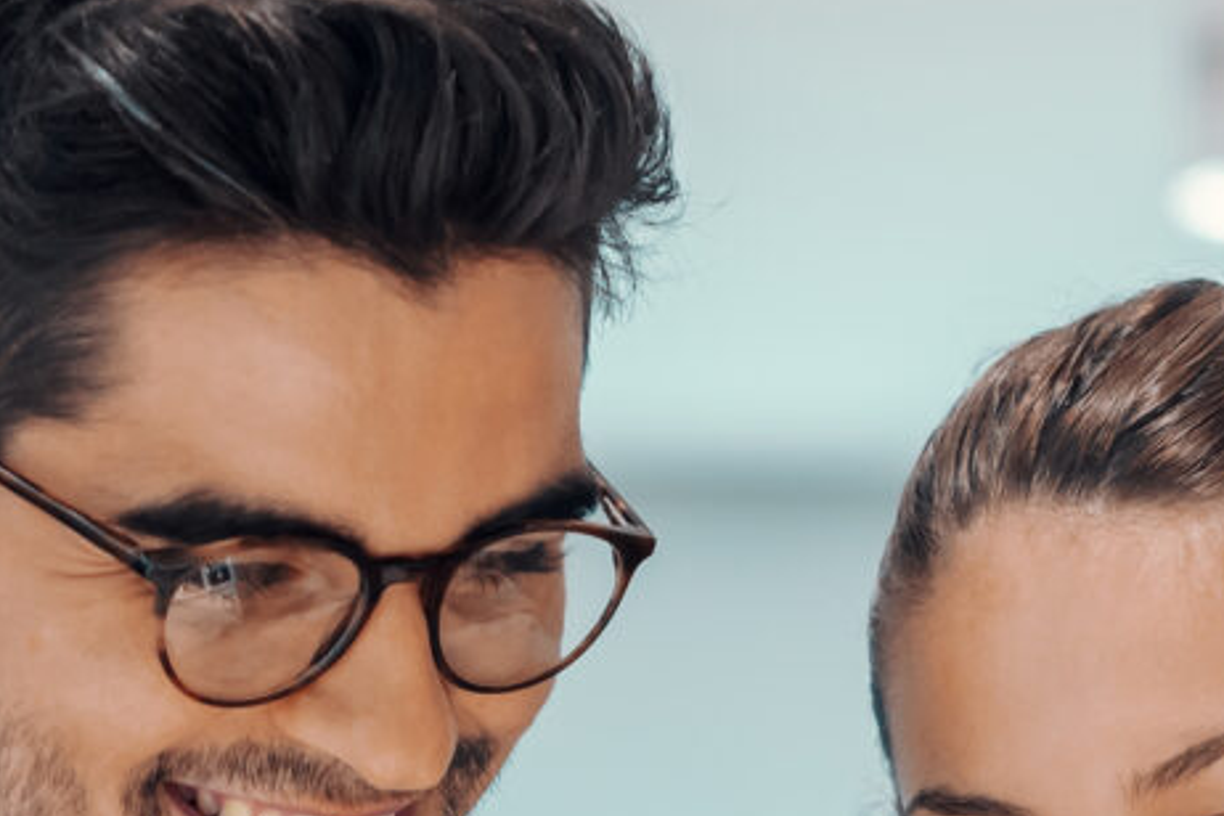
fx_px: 9417
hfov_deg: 7.4
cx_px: 967
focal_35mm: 277
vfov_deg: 4.9
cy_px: 1506
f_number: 2
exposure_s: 1/200
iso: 400
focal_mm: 50
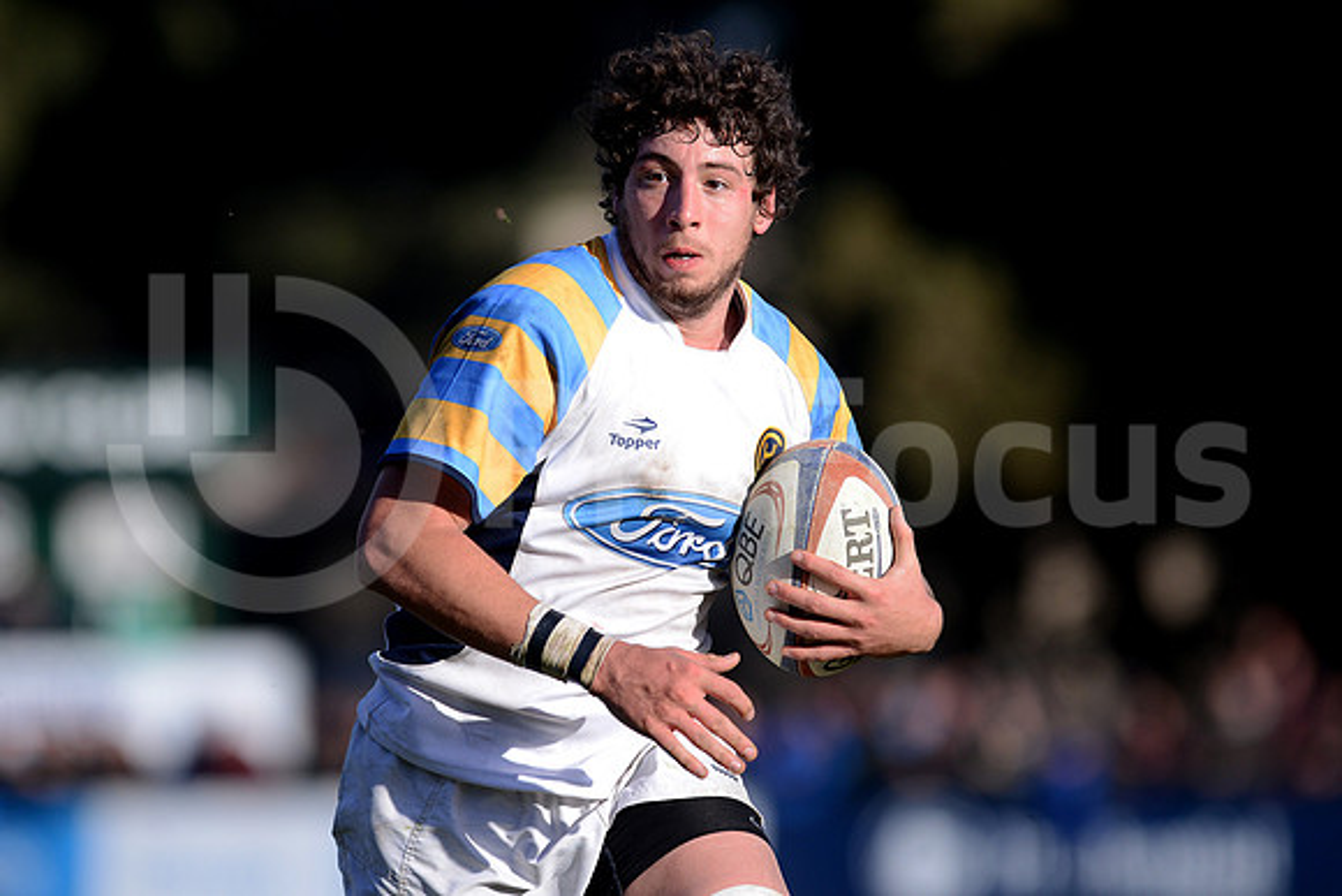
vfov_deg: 3.3
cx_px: 671
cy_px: 448
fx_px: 15660
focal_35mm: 420
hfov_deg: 4.9
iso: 560
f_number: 4
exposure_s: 1/3200
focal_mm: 420
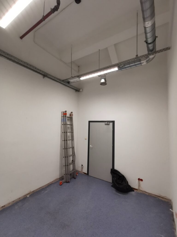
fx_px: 109
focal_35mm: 16
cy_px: 118
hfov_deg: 78.1
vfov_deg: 94.5
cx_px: 88
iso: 200
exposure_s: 1/40
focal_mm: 2.35
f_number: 2.2
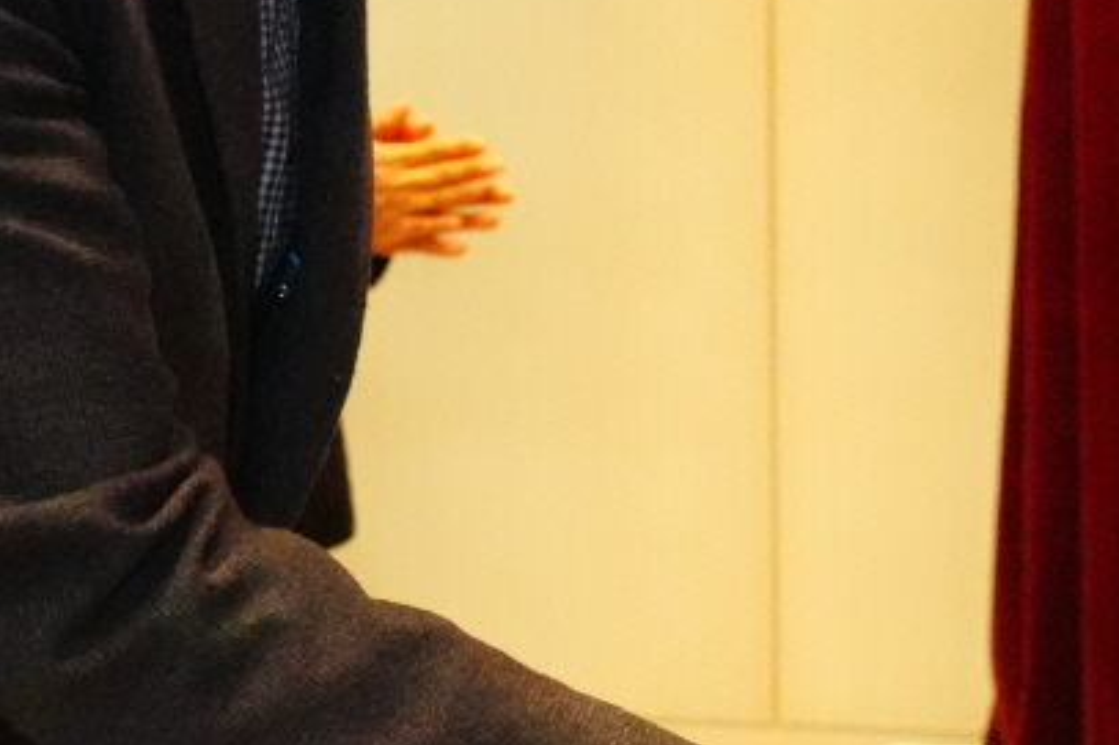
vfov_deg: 9.4
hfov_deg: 13.9
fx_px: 4536
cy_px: 201
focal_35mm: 146
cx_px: 976
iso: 16000
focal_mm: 33
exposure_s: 1/160
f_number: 5.6
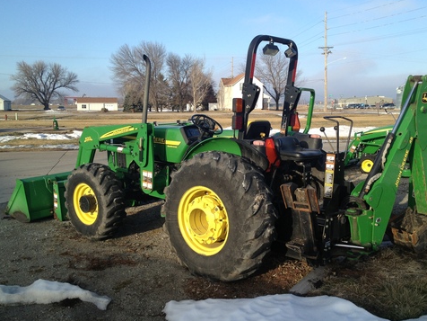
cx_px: 235
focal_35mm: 40
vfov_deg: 35.9
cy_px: 170
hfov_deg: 46.7
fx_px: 493
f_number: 2.4
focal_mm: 4.28
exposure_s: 1/920
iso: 50
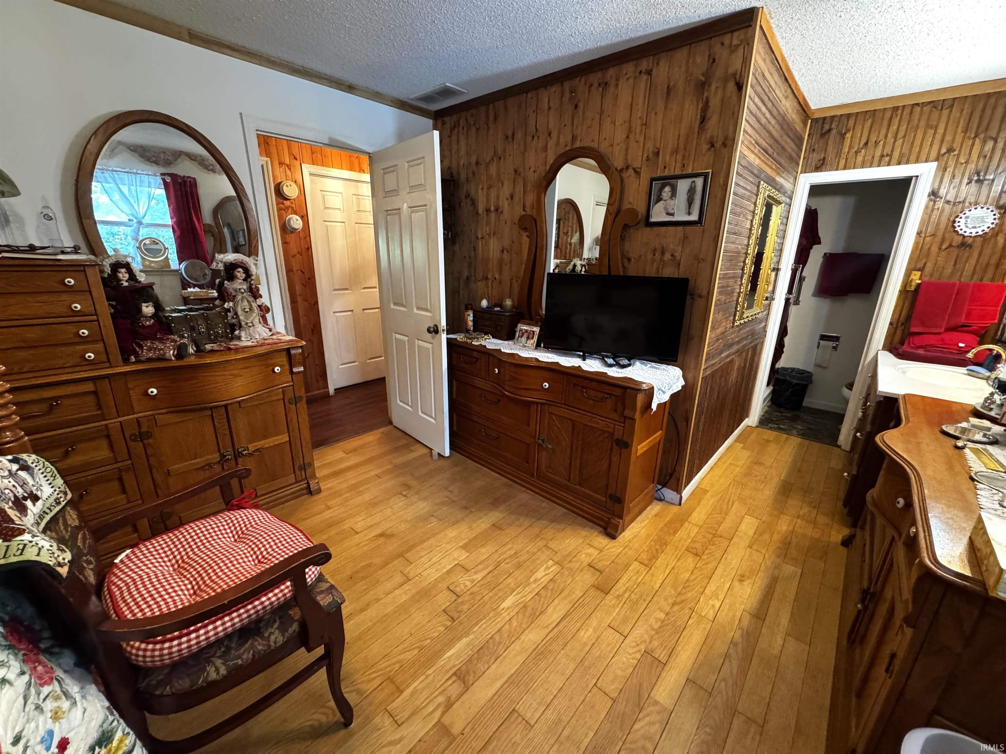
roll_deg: -1.0
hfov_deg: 102.1
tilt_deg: -17.8
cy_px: 377
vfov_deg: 85.7
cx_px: 503
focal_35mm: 14
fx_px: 407
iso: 800
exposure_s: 1/60
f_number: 2.2
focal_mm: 2.22
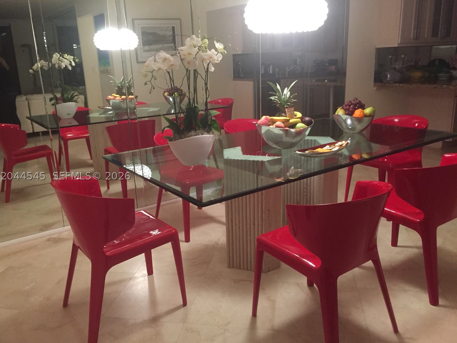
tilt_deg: -13.6
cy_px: 176
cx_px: 221
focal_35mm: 30
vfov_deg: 46.8
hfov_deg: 60.0
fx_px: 396
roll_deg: +0.8
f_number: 2.2
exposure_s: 1/30
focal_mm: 4.15
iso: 250
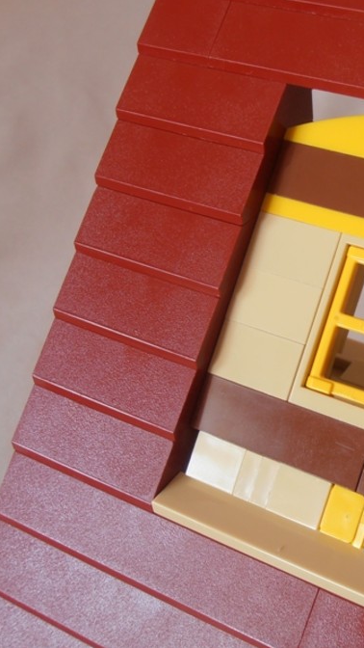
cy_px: 324
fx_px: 927
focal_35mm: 54
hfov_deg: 21.1
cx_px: 399
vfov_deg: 38.5
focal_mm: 6.61
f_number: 3.9
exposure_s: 1/40
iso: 100
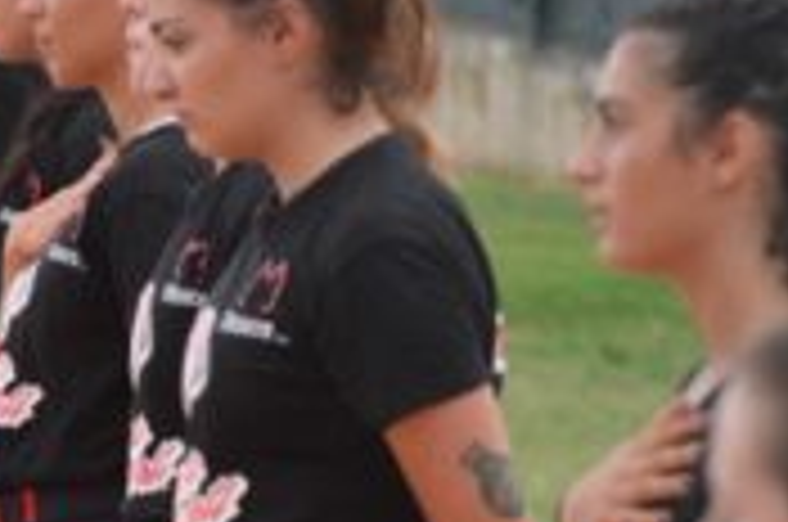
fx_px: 17872
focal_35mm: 818
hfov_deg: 2.5
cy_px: 340
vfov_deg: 1.7
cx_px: 27
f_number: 8
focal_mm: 220
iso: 6400
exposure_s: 1/2000
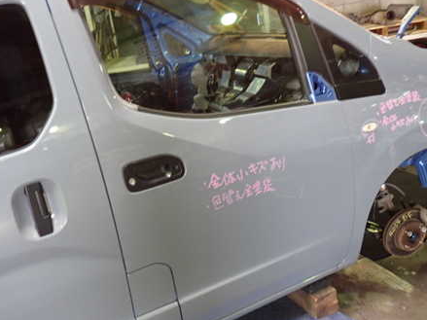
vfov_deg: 35.1
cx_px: 143
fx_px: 506
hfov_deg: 45.1
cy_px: 153
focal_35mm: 41
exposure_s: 1/30
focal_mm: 5.4
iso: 250
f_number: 2.3
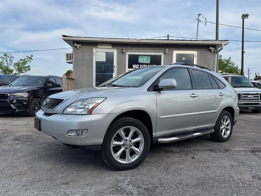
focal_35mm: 24
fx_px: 181
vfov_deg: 56.8
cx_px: 130
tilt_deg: -3.0
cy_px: 98
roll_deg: -0.4
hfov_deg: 71.6
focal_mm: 6.76
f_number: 1.78
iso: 80
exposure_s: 1/1767
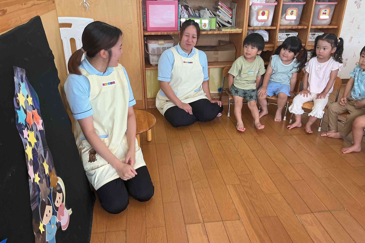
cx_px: 181
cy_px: 139
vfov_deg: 42.2
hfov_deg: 60.3
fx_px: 314
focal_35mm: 31
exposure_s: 1/120
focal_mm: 3
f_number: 1.8
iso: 64
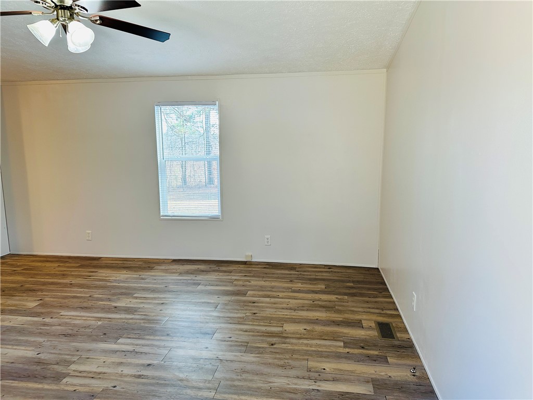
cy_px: 200
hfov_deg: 71.6
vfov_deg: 56.8
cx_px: 266
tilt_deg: -9.1
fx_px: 370
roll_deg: +0.2
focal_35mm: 24
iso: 160
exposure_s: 1/120
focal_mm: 6.86
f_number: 1.78
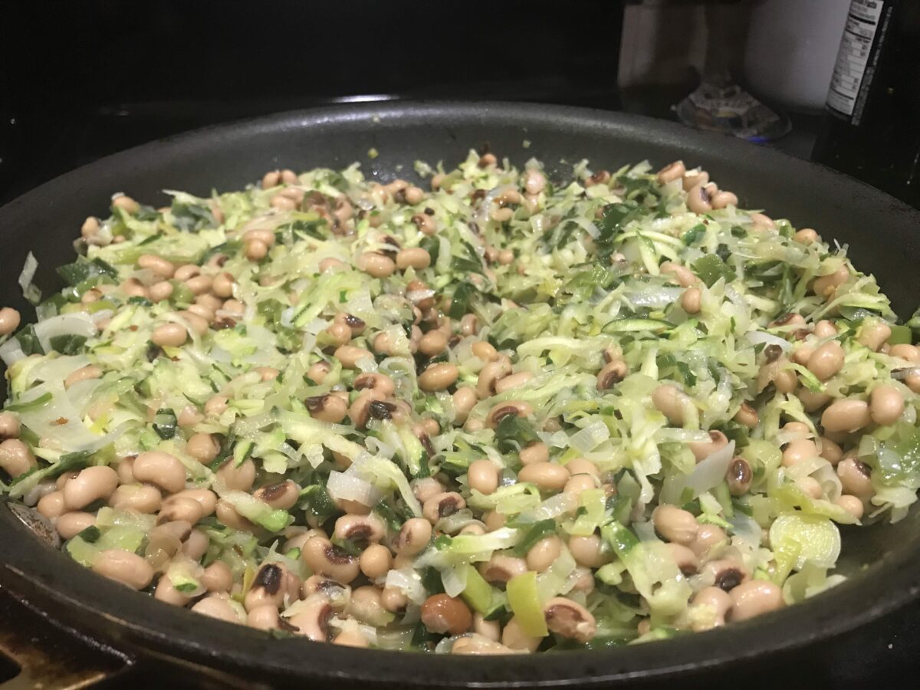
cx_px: 460
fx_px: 744
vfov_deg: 49.7
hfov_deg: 63.4
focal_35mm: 28
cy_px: 345
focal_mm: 3.99
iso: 64
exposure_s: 1/15
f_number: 1.8
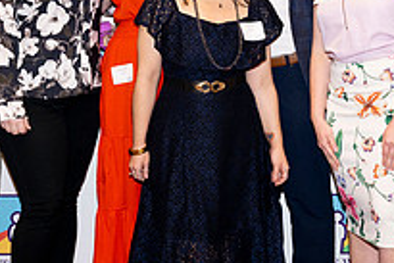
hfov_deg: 20.6
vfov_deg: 13.8
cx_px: 208
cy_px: 66
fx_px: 1084
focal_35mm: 99
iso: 800
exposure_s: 1/200
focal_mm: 35
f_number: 5.6
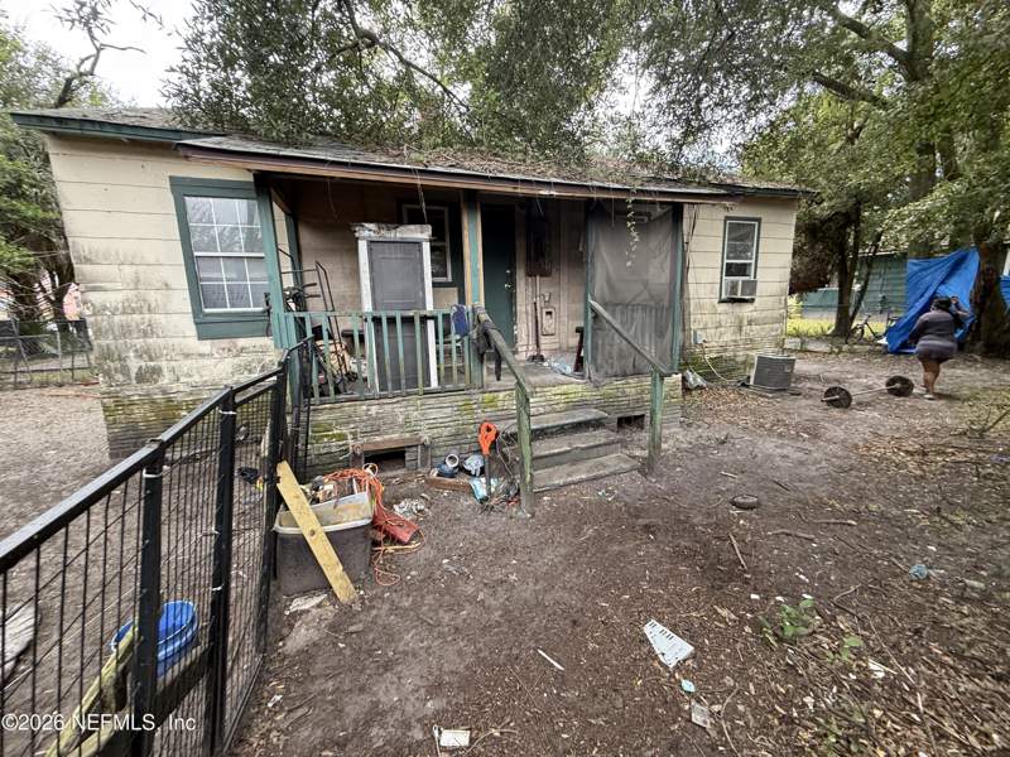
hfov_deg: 102.1
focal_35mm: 14
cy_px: 378
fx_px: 408
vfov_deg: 85.7
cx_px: 505
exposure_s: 1/99
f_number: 2.2
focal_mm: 2.22
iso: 80
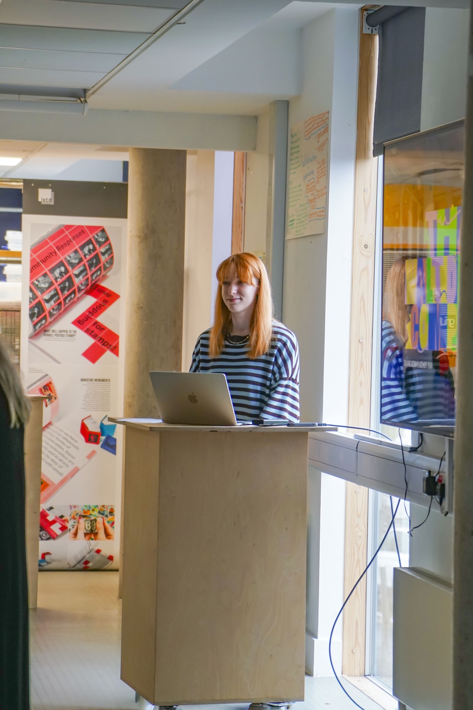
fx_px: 2070
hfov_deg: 13.0
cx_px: 236
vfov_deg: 19.5
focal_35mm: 105
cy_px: 355
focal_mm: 70
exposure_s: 1/160
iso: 800
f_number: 4
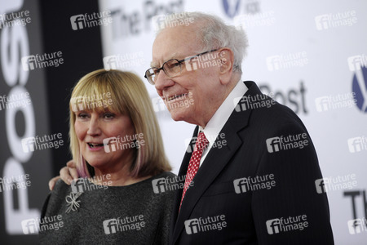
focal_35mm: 200
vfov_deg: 6.9
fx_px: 2039
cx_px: 184
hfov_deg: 10.3
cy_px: 122
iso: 1600
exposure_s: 1/640
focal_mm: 200
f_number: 4
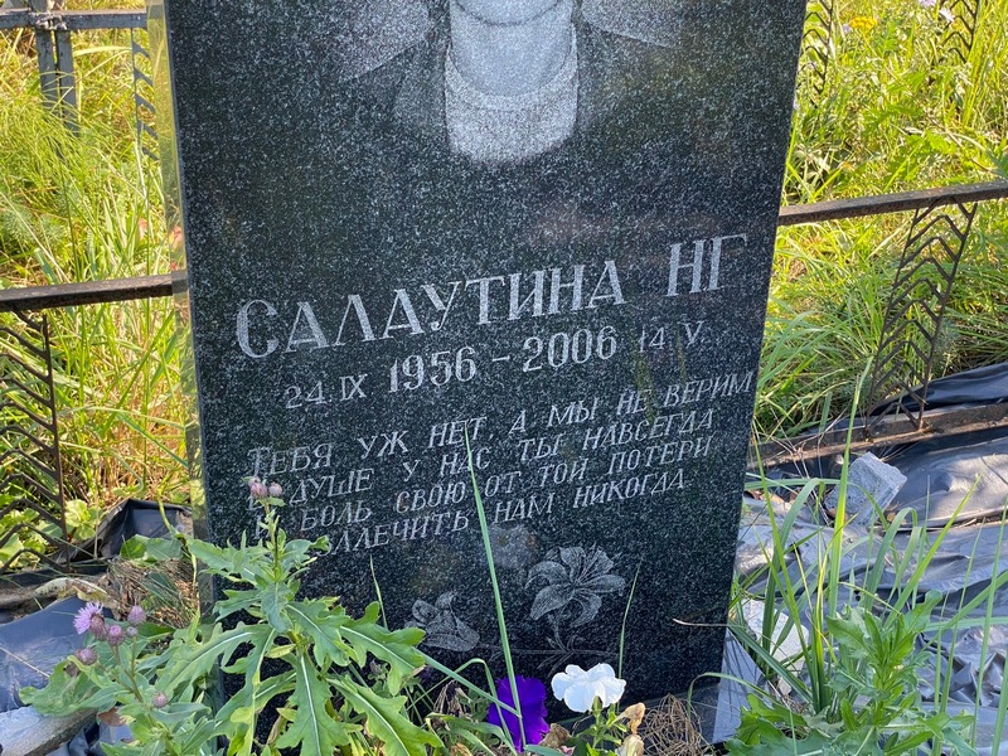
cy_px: 378
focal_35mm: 52
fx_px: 1514
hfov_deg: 36.8
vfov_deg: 28.0
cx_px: 504
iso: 20
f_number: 2
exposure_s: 1/138
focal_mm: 6
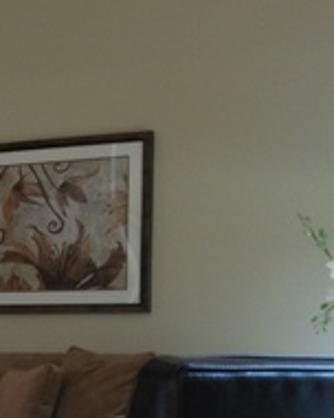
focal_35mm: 115
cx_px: -365
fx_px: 1421
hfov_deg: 11.8
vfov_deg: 16.6
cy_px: 352
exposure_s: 1/15
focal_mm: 4.28
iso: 100
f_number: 2.4
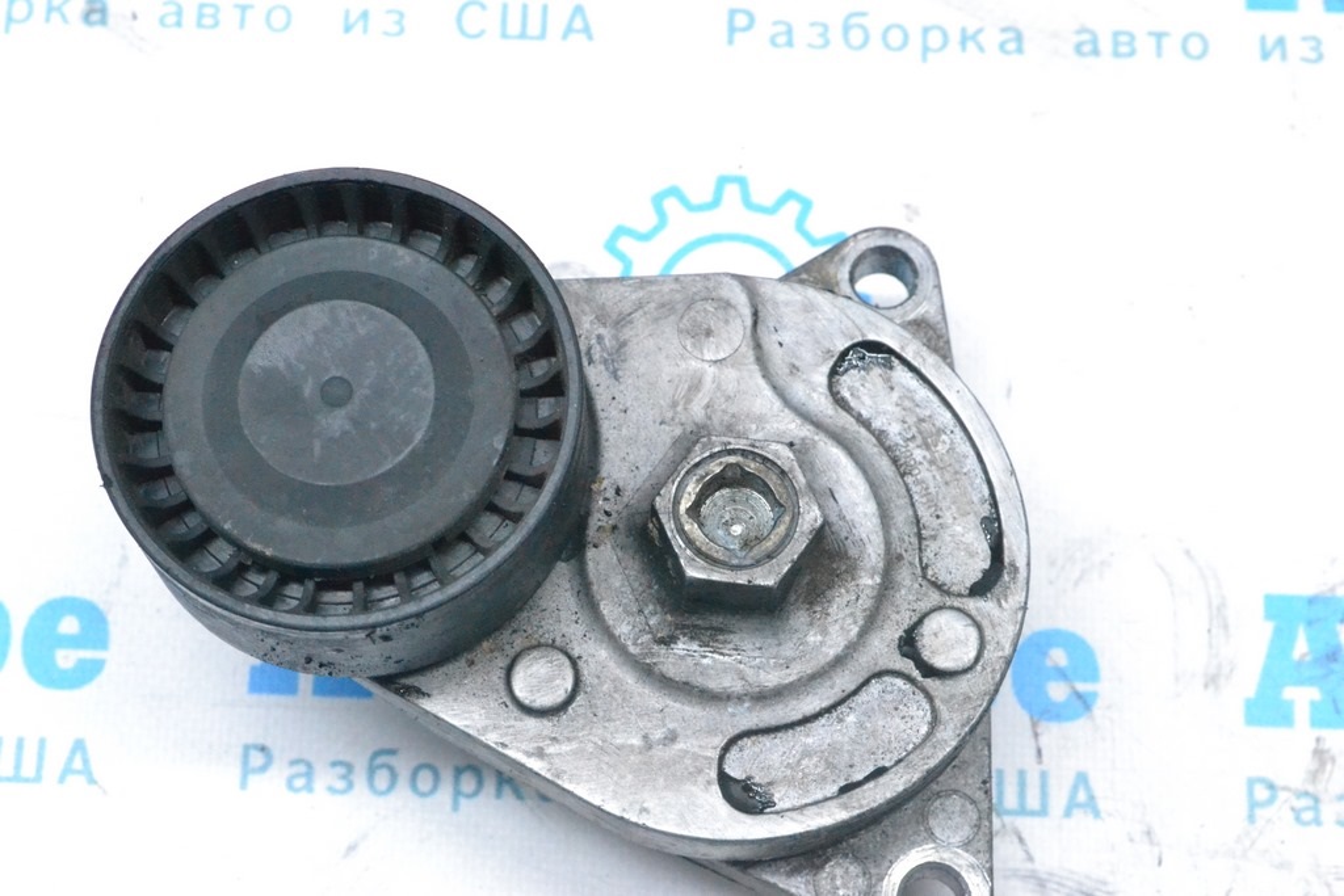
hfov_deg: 28.1
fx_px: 2688
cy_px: 448
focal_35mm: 72
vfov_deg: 18.9
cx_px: 672
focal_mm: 48
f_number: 9
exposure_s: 1/160
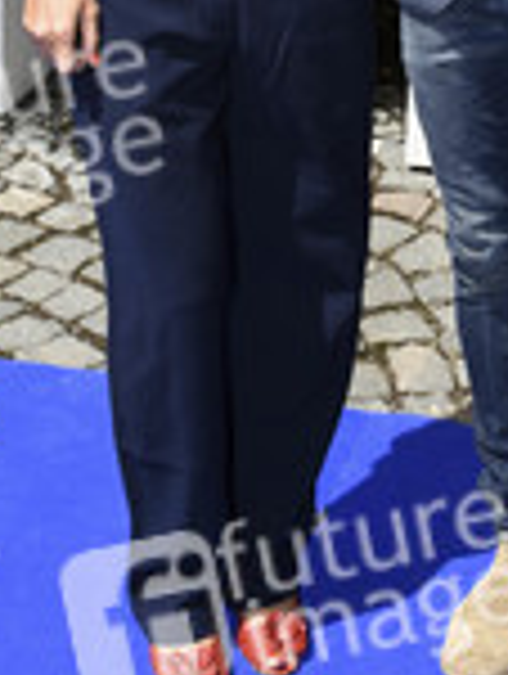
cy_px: -76
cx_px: 423
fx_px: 1722
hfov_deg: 16.6
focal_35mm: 88
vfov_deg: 21.0
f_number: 10
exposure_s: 1/160
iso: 100
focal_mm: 23
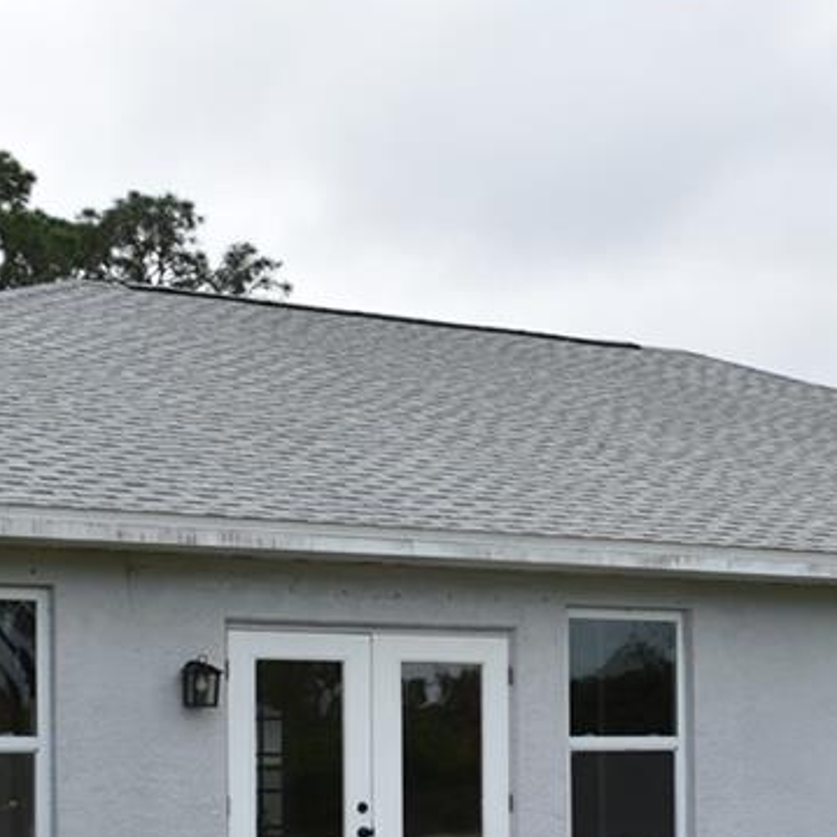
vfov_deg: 21.1
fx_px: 2188
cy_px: 769
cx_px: 625
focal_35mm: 80
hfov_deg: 21.5
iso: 110
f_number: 8
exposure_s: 1/250
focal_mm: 22
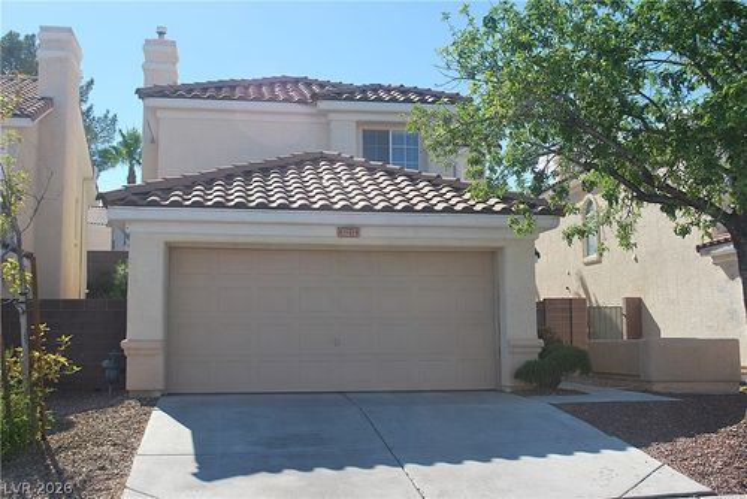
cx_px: 374
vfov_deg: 31.9
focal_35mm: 42
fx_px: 872
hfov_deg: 46.4
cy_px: 250
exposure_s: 1/200
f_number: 7.1
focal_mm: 28
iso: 100
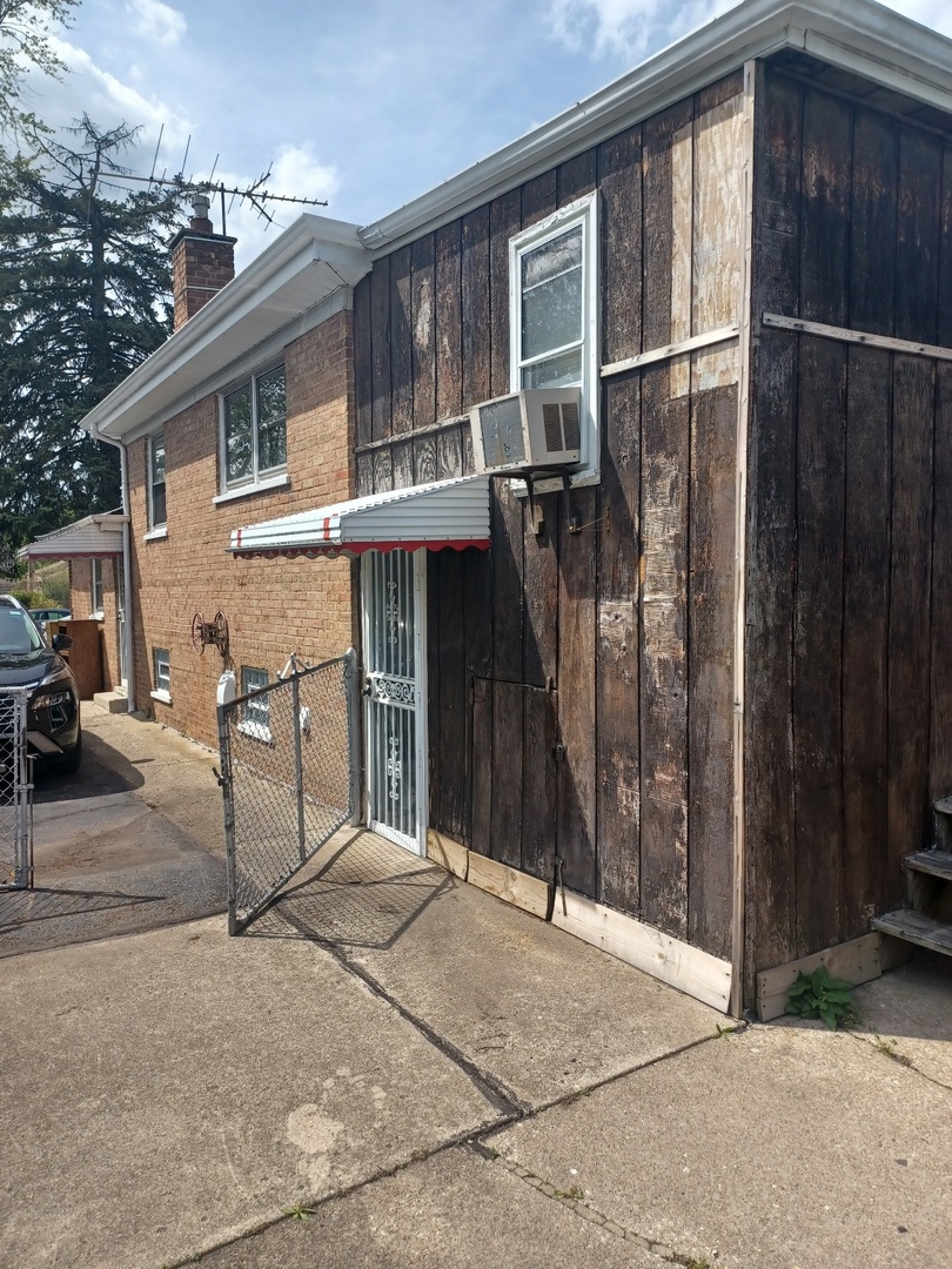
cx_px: 476
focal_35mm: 25
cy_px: 634
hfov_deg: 54.9
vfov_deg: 69.4
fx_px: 917
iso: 32
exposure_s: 1/476
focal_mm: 4.6
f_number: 1.8
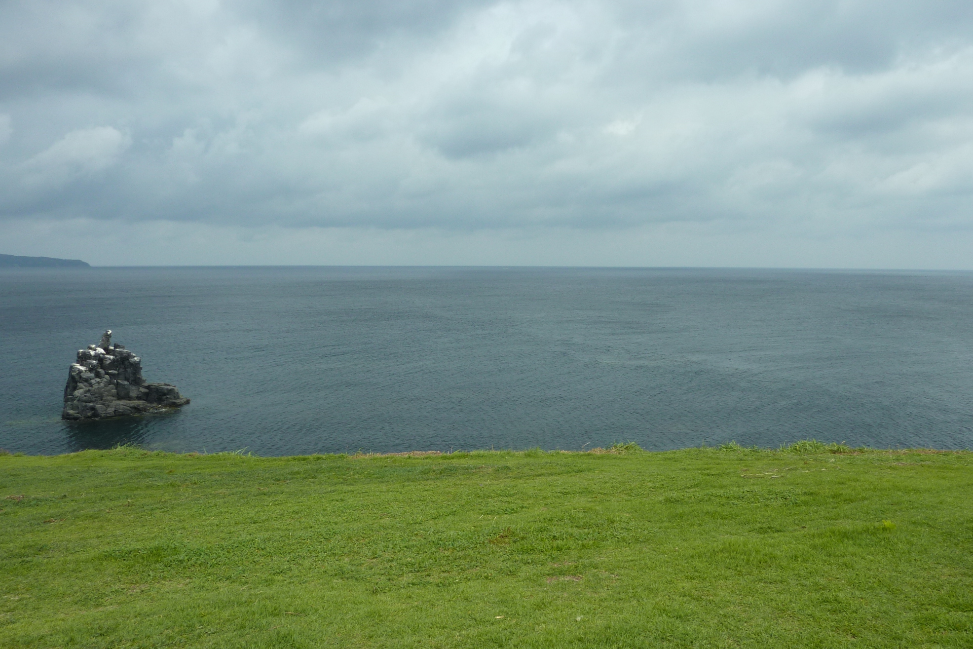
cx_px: 494
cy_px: 355
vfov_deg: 47.9
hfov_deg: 67.4
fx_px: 730
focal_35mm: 27
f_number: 5
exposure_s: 1/500
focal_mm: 4.1
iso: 80
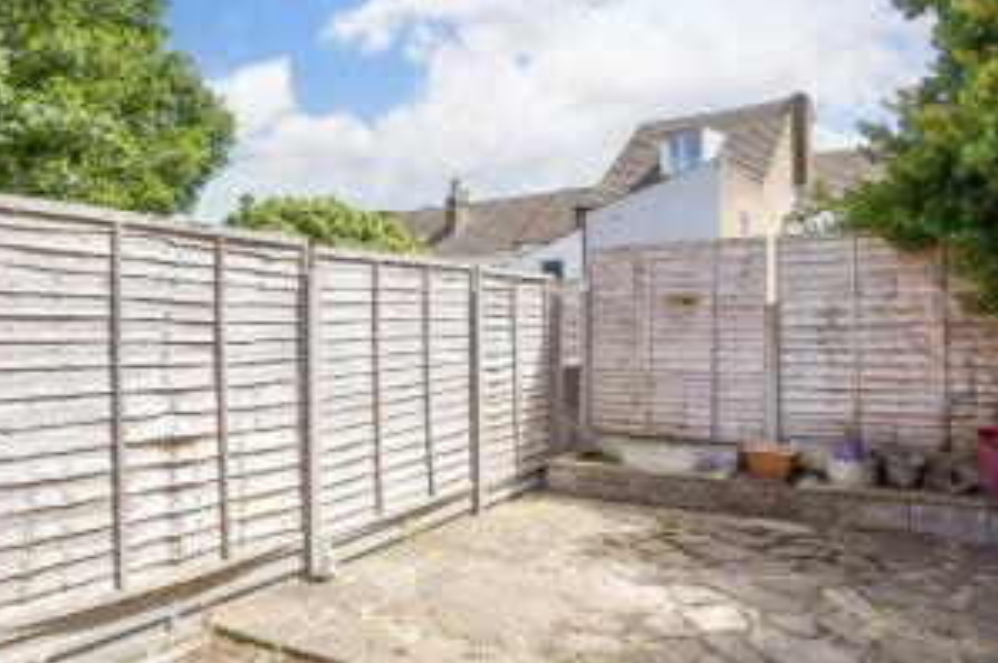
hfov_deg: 73.5
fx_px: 665
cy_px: 313
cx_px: 435
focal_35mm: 24
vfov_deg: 53.0
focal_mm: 10
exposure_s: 1/500
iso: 320
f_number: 8
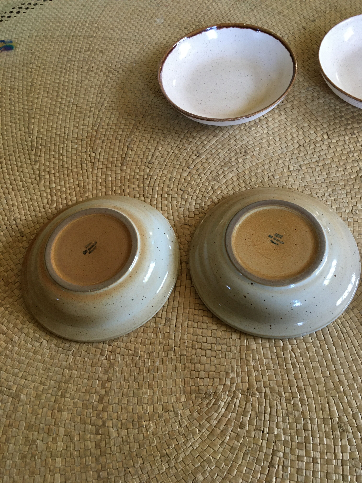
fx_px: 404
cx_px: 181
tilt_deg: -60.5
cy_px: 242
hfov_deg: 48.2
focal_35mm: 29
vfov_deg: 61.7
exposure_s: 1/33
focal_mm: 4.15
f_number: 2.2
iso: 160
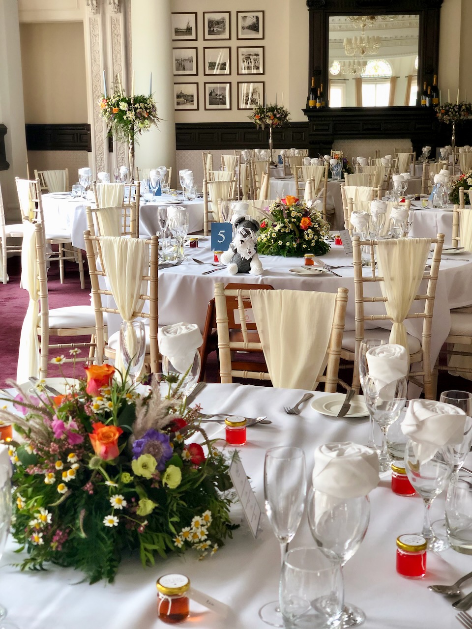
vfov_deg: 36.8
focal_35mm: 52
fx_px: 945
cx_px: 236
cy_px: 314
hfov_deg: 28.0
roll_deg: +1.0
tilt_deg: -11.2
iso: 50
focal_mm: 6
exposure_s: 1/60
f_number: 2.4
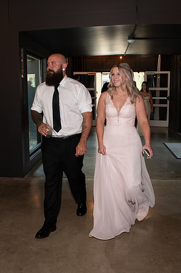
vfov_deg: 48.8
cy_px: 137
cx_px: 71
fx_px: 300
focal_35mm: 40
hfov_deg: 33.4
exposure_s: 1/160
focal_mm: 24
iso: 1000
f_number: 5.6
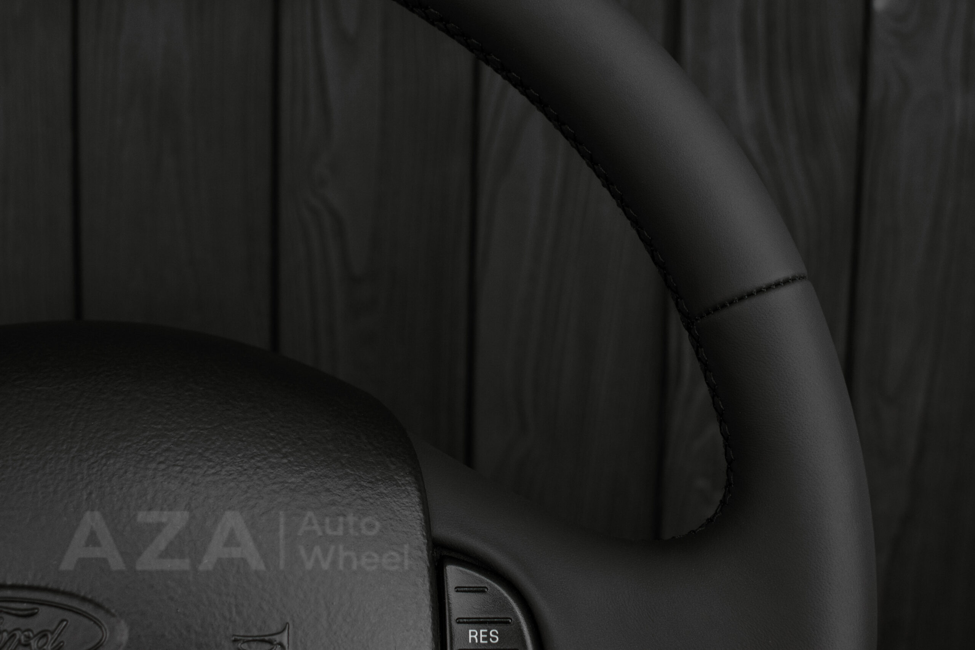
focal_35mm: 52
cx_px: 488
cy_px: 325
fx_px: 1422
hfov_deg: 37.8
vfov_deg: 25.8
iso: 500
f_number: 6.3
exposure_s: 1/125
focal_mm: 35
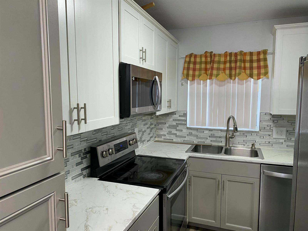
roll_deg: +0.3
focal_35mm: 26
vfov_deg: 53.1
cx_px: 154
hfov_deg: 67.3
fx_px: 231
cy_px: 116
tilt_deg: -6.0
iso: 80
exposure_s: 1/60
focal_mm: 4.25
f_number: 1.8
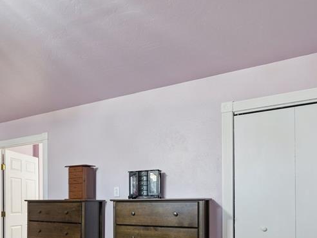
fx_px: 275
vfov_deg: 43.3
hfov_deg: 56.4
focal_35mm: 30
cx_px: 72
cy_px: 208
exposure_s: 1/13
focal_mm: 10
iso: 200
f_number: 6.3
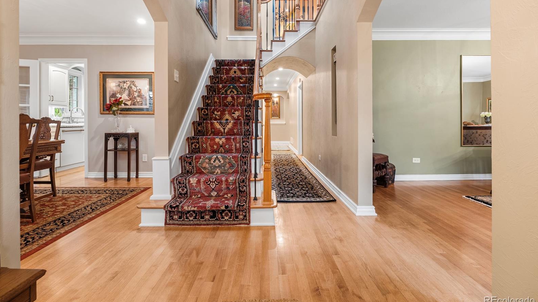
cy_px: 126
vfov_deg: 63.5
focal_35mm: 17
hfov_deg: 95.9
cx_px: 266
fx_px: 243
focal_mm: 16
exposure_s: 4
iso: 200
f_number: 8
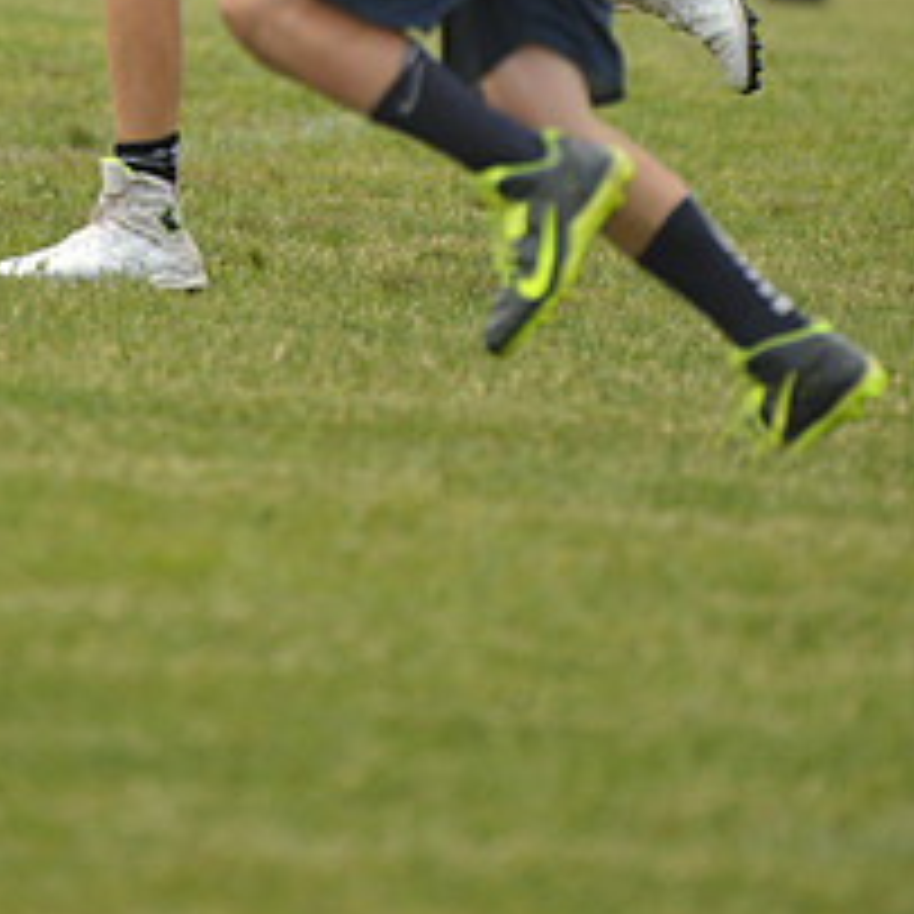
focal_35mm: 969
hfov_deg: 1.8
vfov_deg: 1.8
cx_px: 131
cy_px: -351
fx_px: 28947
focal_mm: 400
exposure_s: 1/2000
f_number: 4
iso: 800
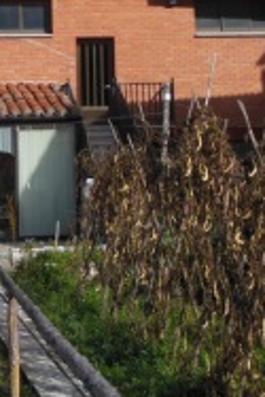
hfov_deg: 14.1
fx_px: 1069
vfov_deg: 20.3
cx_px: 57
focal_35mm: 97
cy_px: -6
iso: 200
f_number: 4.1
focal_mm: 6.9
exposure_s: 1/1500
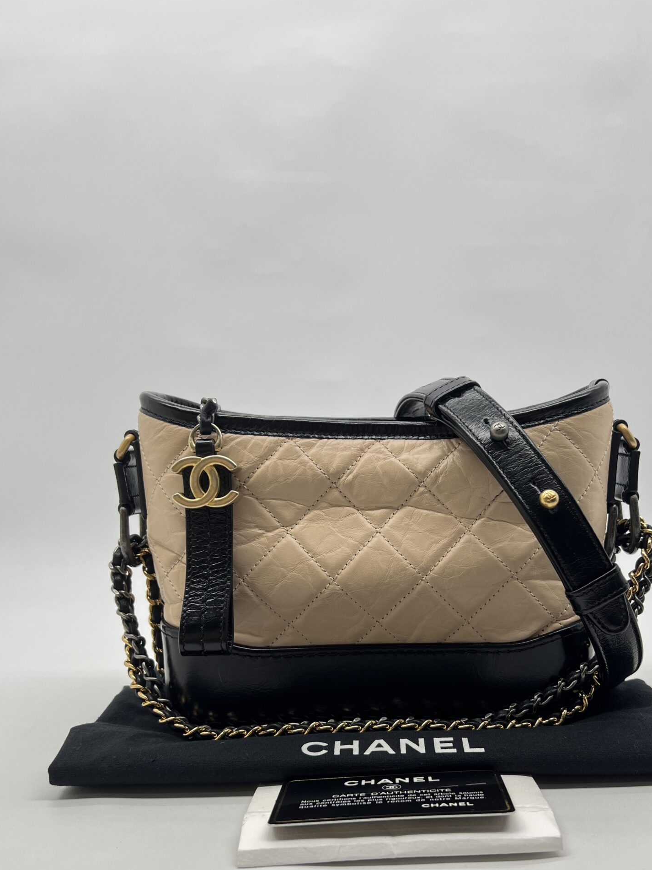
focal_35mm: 35
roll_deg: +0.3
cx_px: 371
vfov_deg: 52.2
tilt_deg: -6.4
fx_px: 879
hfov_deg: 40.6
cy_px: 532
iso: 32
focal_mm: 5.7
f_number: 1.5
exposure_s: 1/113
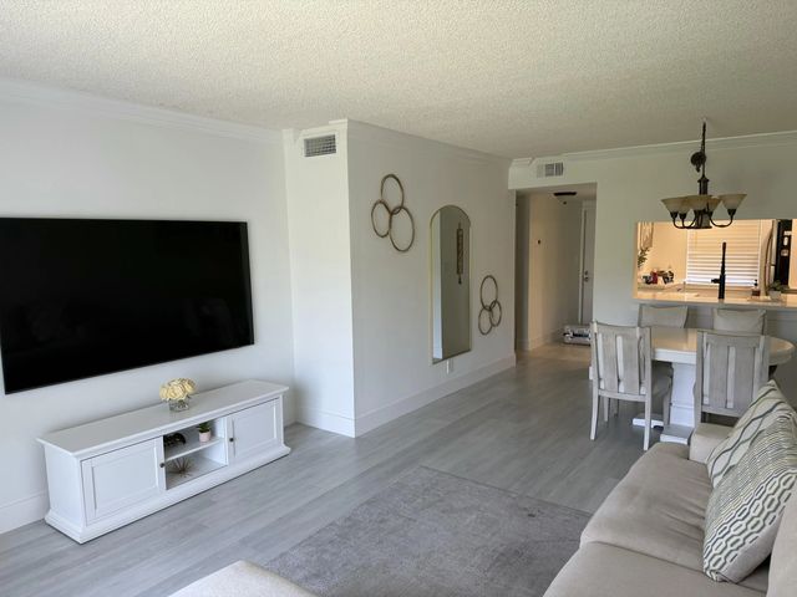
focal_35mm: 24
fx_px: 553
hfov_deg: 71.6
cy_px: 298
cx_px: 398
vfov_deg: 56.8
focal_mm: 6.76
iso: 100
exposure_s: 1/121
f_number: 1.78
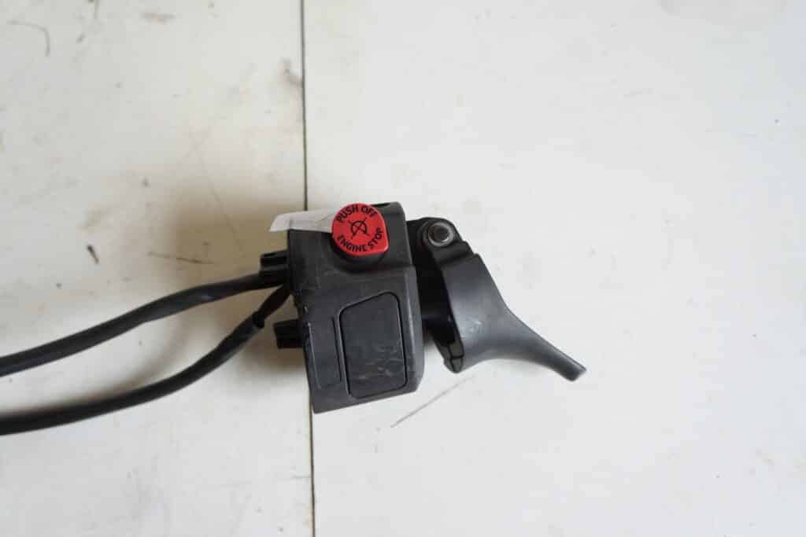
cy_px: 268
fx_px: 672
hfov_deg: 61.9
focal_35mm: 30
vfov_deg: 43.6
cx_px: 403
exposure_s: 1/60
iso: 250
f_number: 4
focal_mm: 20
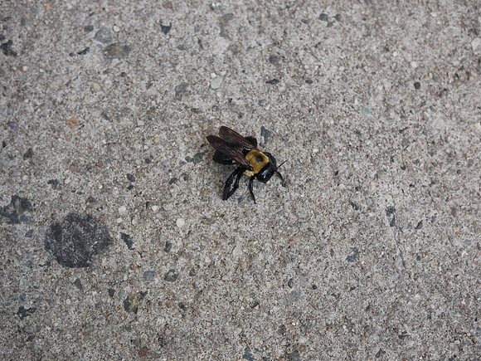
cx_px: 240
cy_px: 180
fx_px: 556
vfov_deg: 36.0
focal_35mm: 40
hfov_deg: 46.8
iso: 100
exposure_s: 1/125
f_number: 2.8
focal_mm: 20
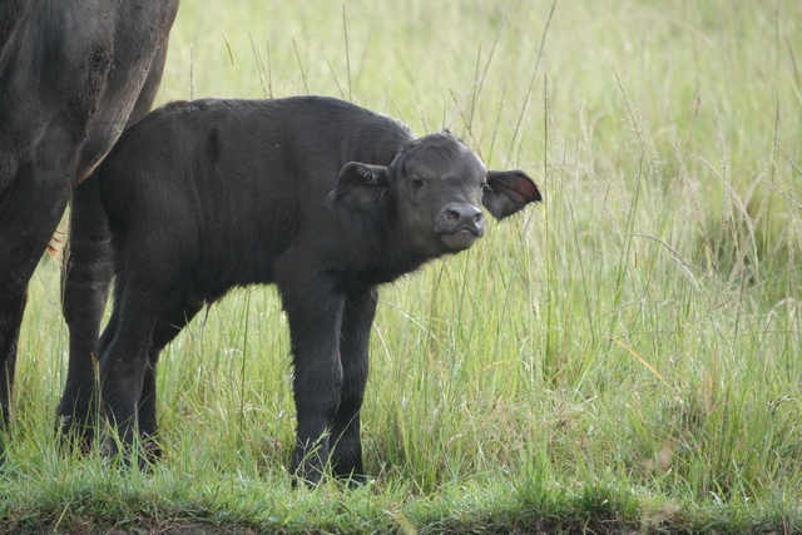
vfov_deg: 2.3
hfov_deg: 3.4
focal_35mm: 600
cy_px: 268
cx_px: 401
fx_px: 13369
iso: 400
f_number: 4
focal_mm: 220
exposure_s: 1/160
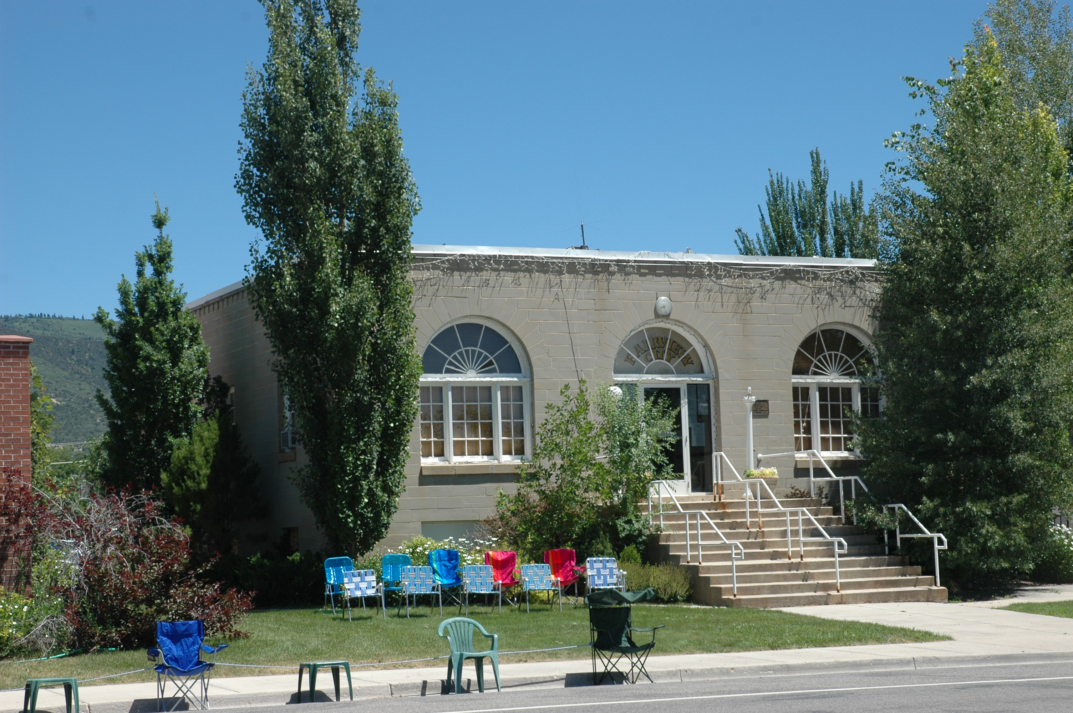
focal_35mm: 69
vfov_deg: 19.7
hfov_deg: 29.3
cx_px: 536
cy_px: 356
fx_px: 2055
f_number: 9
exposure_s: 1/320
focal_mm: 46
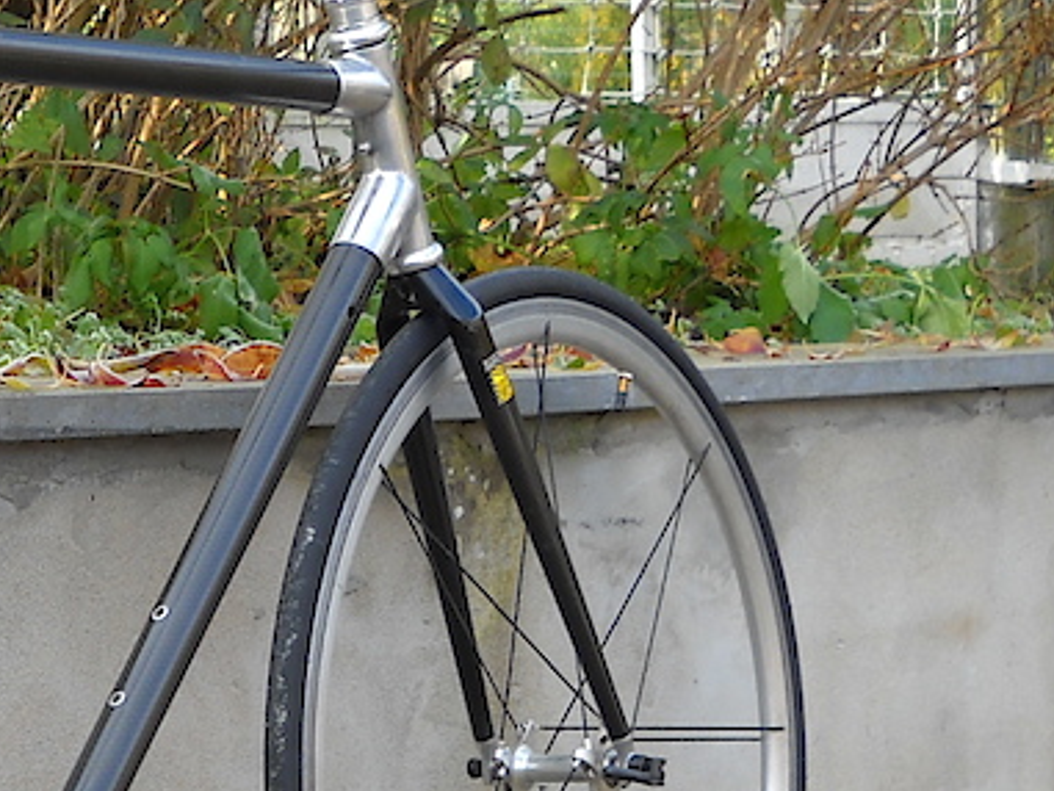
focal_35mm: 129
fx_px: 3929
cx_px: -133
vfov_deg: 11.5
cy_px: 595
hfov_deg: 14.9
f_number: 3.3
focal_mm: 7.88
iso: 64
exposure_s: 1/135
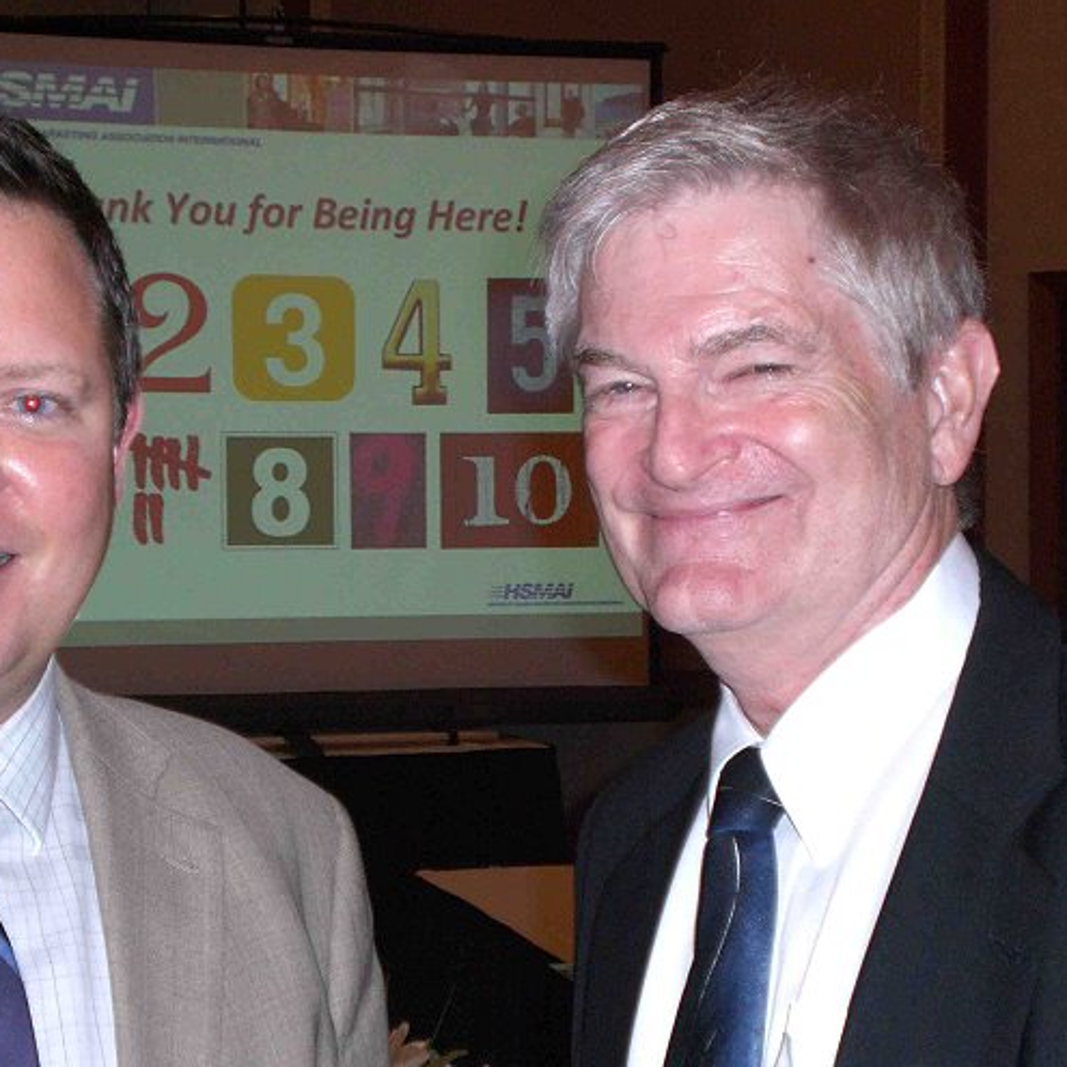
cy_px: 537
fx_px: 2615
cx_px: 417
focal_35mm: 75
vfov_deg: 23.1
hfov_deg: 23.0
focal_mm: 10.4
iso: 200
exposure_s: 1/60
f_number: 4
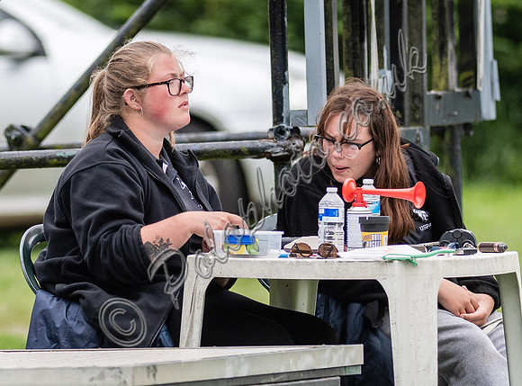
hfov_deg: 2.0
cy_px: 219
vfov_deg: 1.5
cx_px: 323
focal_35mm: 979
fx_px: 14690
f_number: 2.8
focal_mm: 300
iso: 400
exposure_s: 1/4000
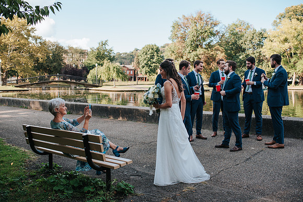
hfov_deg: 54.4
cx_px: 152
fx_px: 295
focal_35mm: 35
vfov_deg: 37.9
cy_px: 101
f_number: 3.2
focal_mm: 35
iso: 280
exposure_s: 1/800
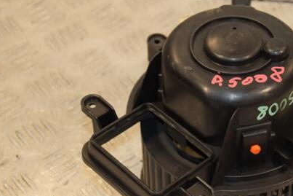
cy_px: 119
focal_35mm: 116
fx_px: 944
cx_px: 210
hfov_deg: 17.6
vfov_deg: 11.8
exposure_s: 1/160
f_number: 5
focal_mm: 52
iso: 800
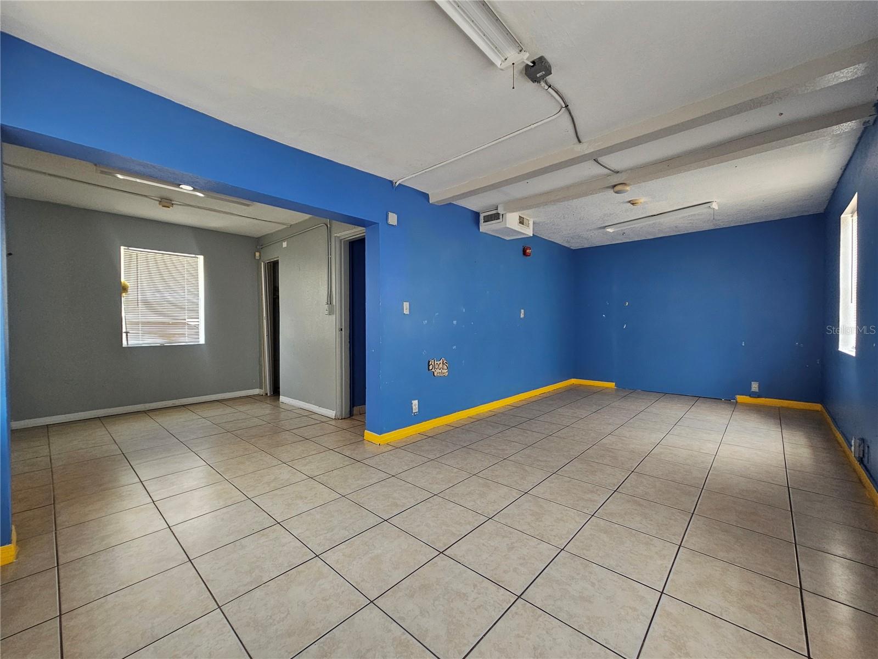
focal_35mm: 13
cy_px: 330
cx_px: 439
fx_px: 330
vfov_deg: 89.9
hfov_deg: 106.2
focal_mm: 2.2
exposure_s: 1/100
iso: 250
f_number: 2.2
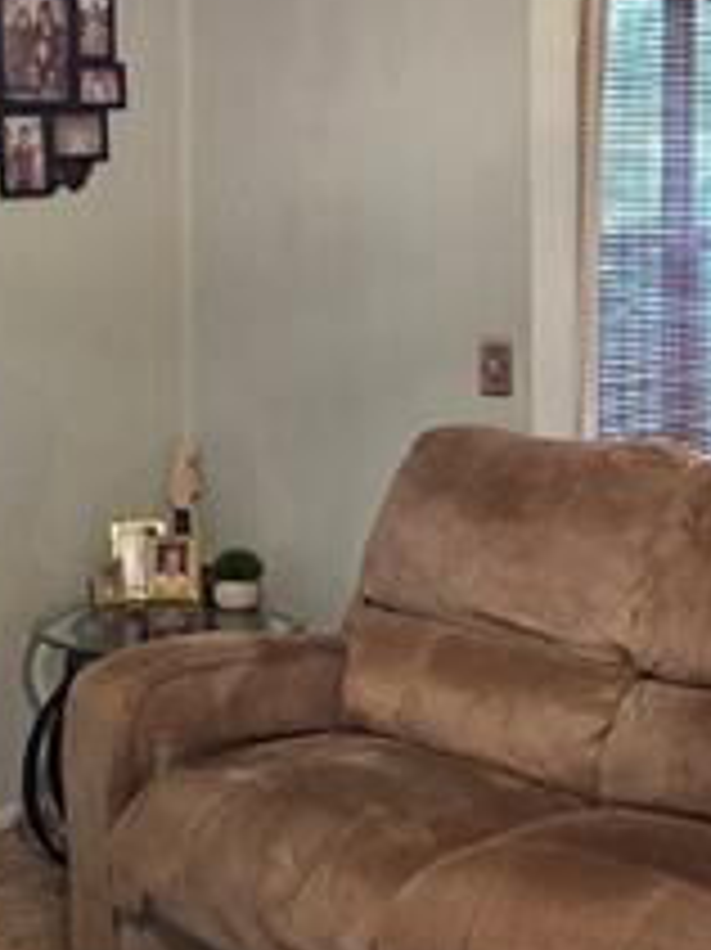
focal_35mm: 63
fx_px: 1727
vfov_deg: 30.4
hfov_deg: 23.1
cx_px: 220
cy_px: 288
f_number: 2.2
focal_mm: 2.2
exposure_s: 1/60
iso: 800
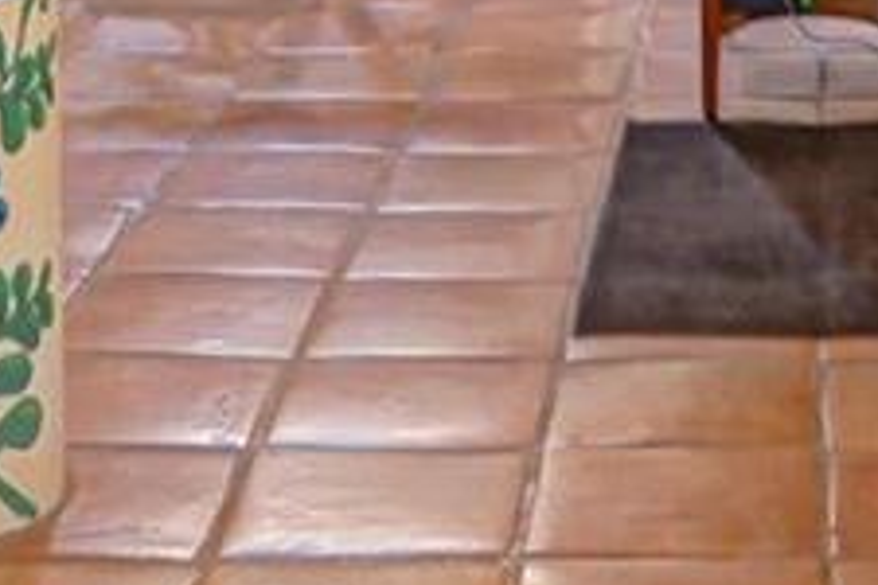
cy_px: -589
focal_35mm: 128
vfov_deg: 9.9
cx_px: 847
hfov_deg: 15.8
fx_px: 3122
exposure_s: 1/3
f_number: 8
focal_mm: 18
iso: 400
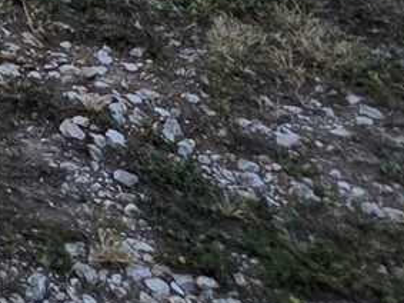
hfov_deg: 14.6
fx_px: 1097
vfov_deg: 10.6
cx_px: -534
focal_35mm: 94
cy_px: -616
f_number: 1.9
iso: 32
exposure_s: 1/997
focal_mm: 2.2
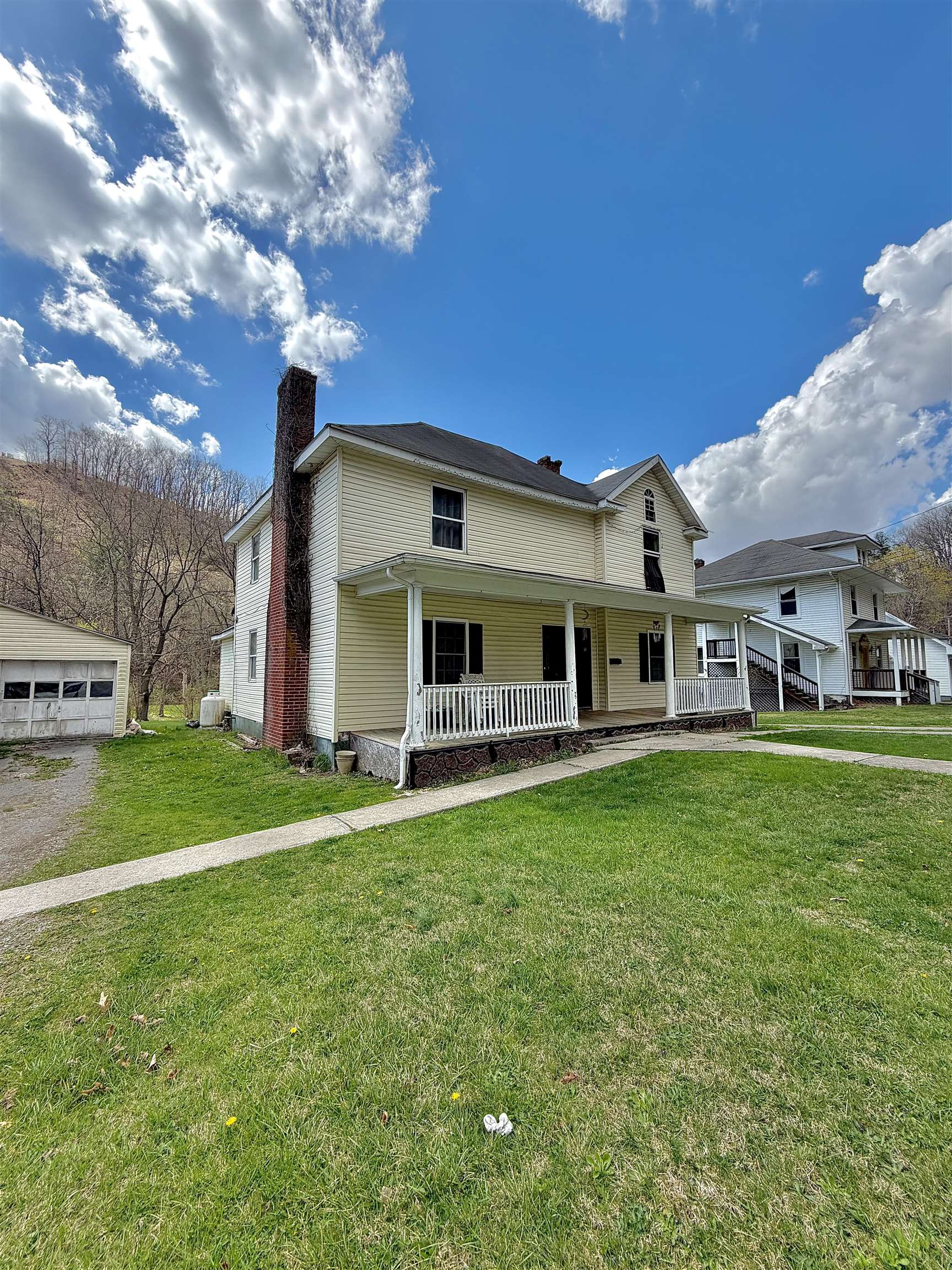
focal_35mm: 14
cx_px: 476
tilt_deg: +4.8
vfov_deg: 102.1
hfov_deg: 85.7
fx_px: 513
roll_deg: +0.1
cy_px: 635
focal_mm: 2.22
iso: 25
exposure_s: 1/799
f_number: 2.2
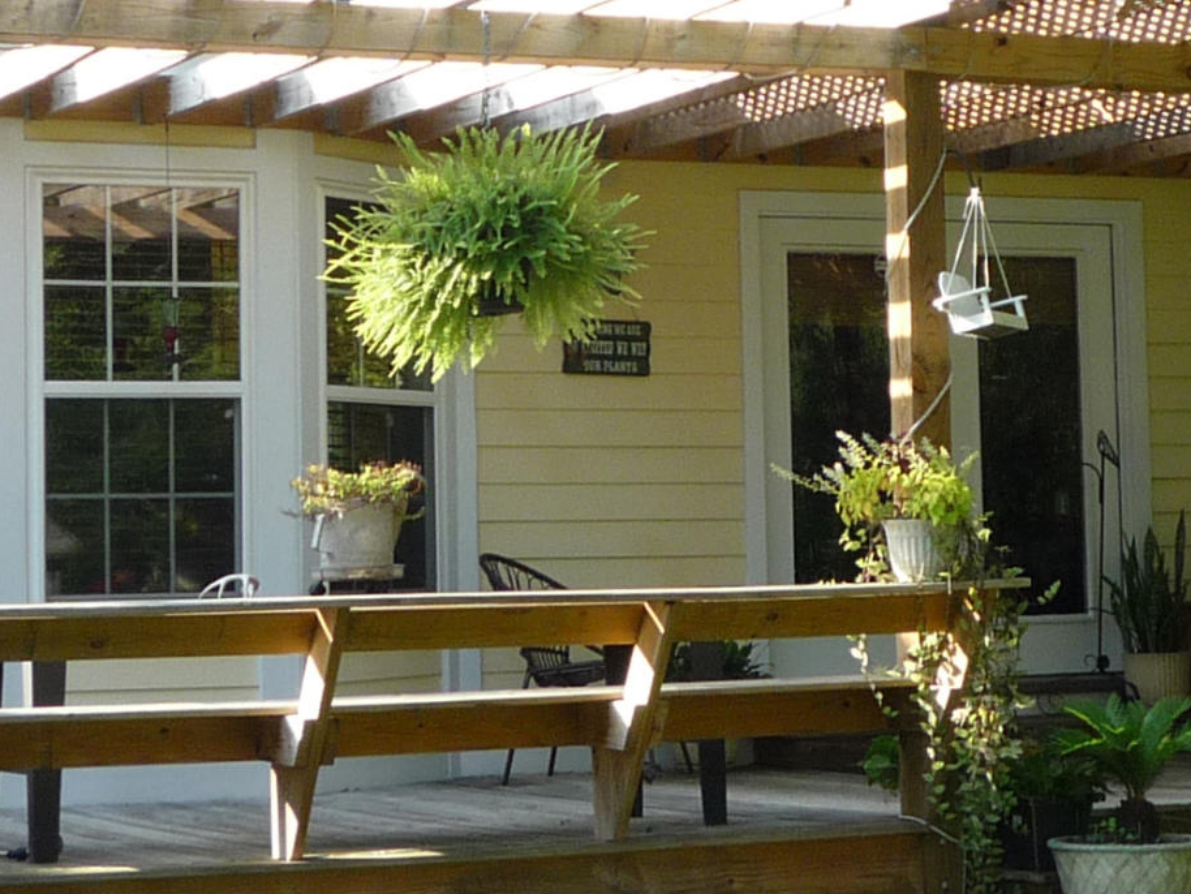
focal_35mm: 105
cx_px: 721
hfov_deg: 18.7
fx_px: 3614
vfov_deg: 14.1
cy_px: 257
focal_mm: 5.2
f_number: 4
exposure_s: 1/100
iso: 100
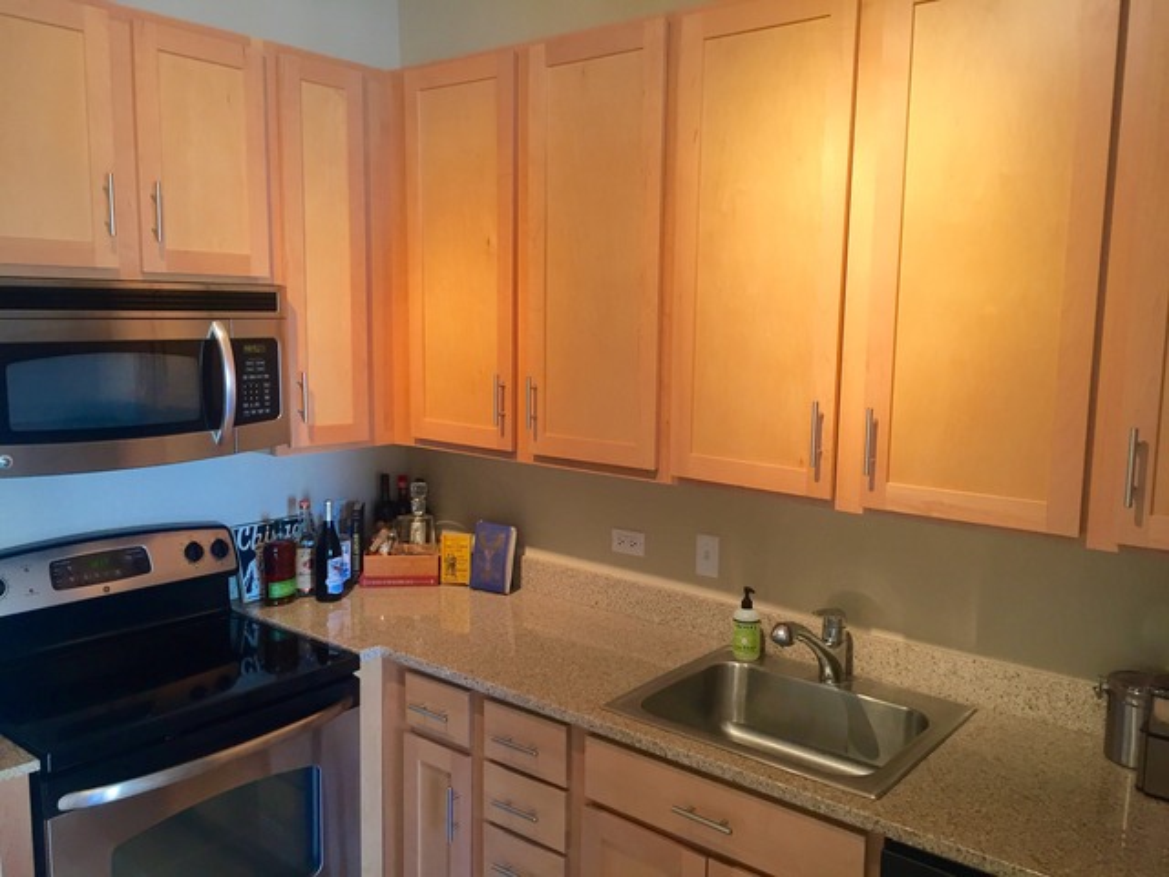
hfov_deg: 61.7
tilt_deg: -8.7
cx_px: 584
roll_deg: -0.6
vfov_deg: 48.2
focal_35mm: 29
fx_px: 979
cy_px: 438
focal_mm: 4.15
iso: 80
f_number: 2.2
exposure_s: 1/30
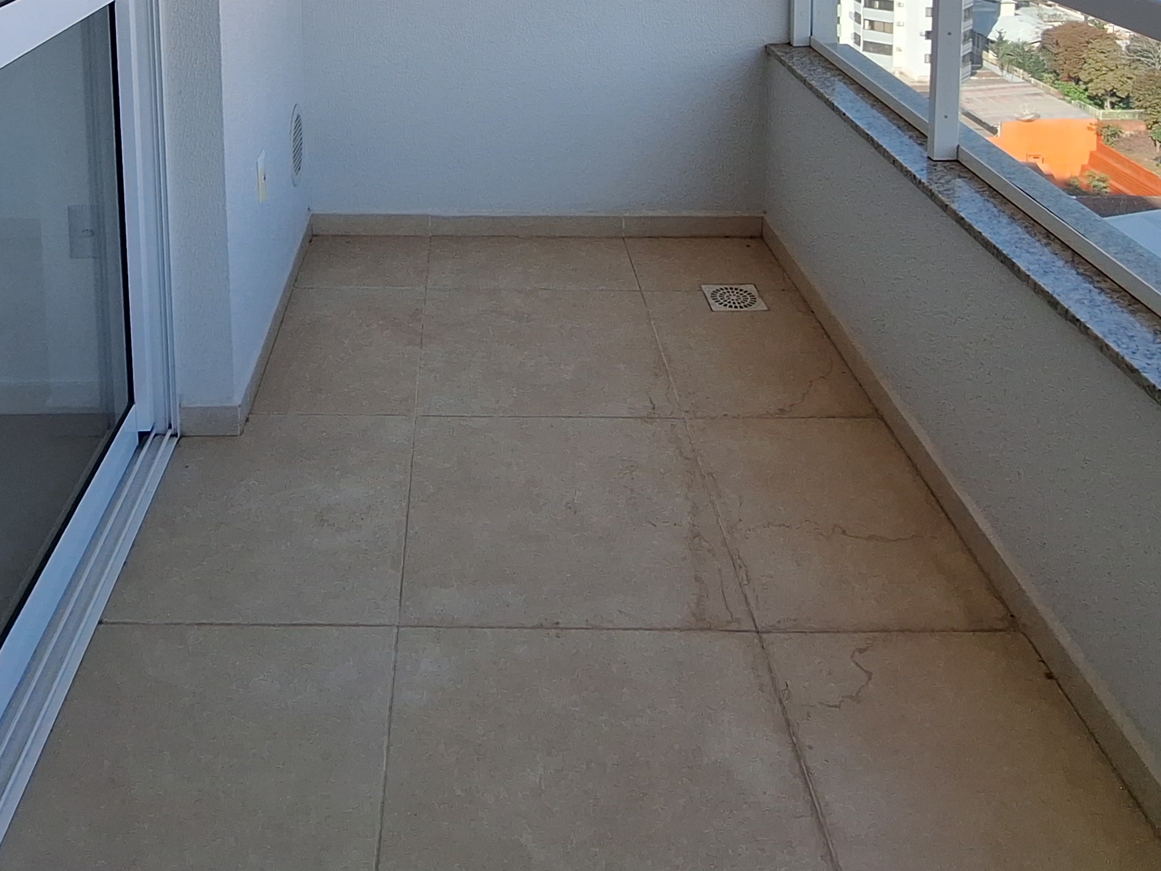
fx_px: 1006
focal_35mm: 30
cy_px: -92
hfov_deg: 59.4
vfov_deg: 38.5
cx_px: 454
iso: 40
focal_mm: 1.74
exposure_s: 1/1318
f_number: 2.2
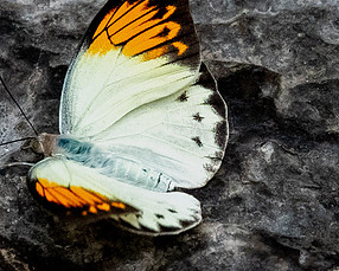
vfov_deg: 1.0
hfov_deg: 1.2
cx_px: 151
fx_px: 15787
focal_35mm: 1573
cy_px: 152
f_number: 9
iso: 4000
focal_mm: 300
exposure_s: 1/320
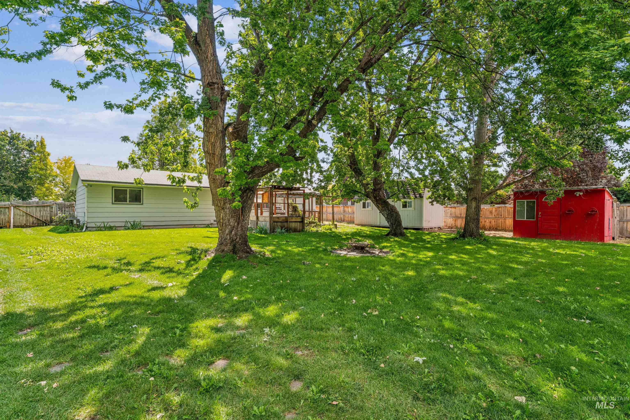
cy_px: 210
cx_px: 315
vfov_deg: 69.2
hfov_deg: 91.9
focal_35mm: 17
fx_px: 304
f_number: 13
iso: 400
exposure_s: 1/60
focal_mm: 17.4
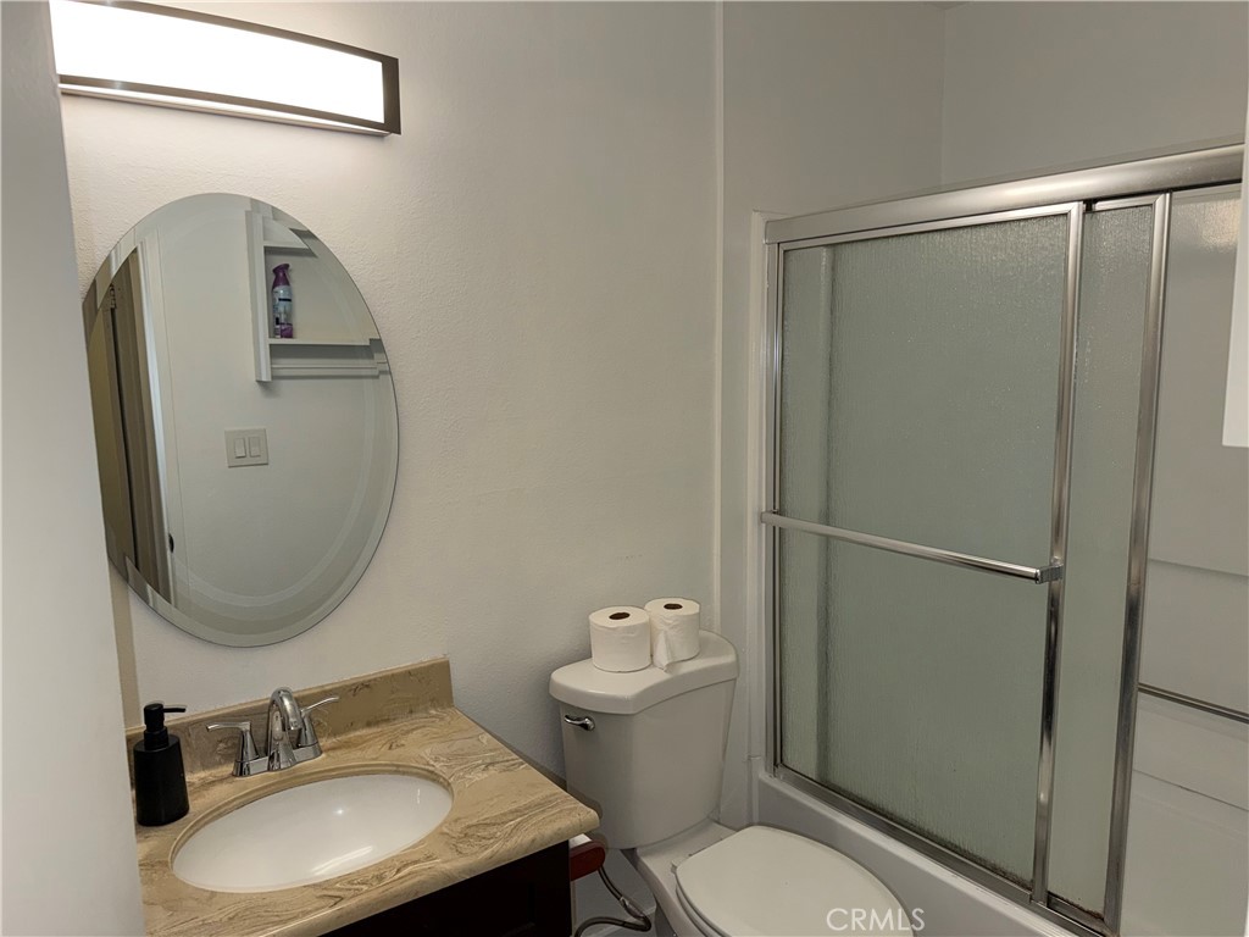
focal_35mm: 24
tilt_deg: -8.5
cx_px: 624
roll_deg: +1.5
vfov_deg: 56.8
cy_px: 468
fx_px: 866
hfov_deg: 71.6
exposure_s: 1/157
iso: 100
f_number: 1.78
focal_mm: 6.76
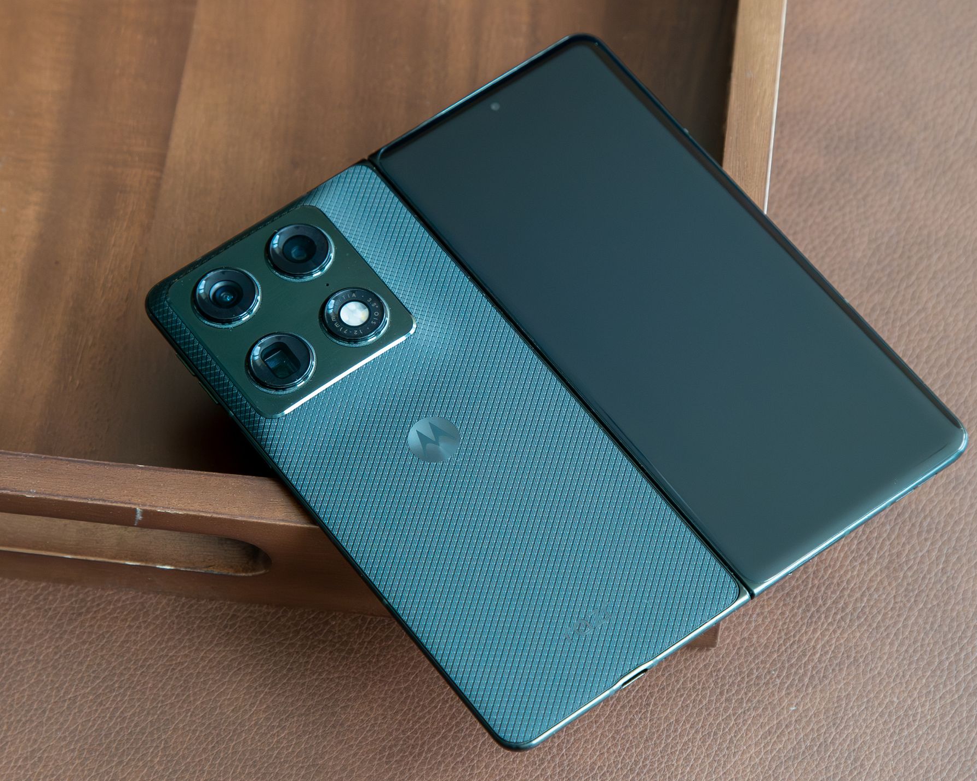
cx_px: 520
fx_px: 3585
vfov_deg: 12.4
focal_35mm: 124
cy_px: 393
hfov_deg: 15.5
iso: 4000
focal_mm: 88
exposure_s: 1/90
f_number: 8
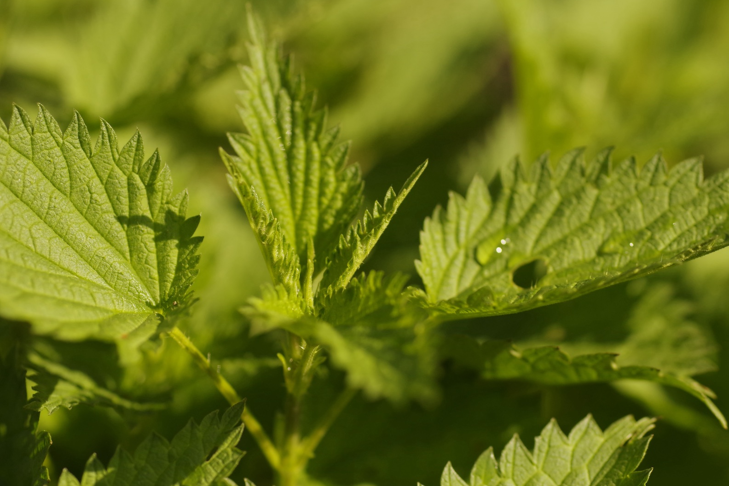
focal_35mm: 106
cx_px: 368
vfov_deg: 12.9
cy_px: 242
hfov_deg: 19.3
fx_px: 2146
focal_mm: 70
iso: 800
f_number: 4
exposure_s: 1/5000
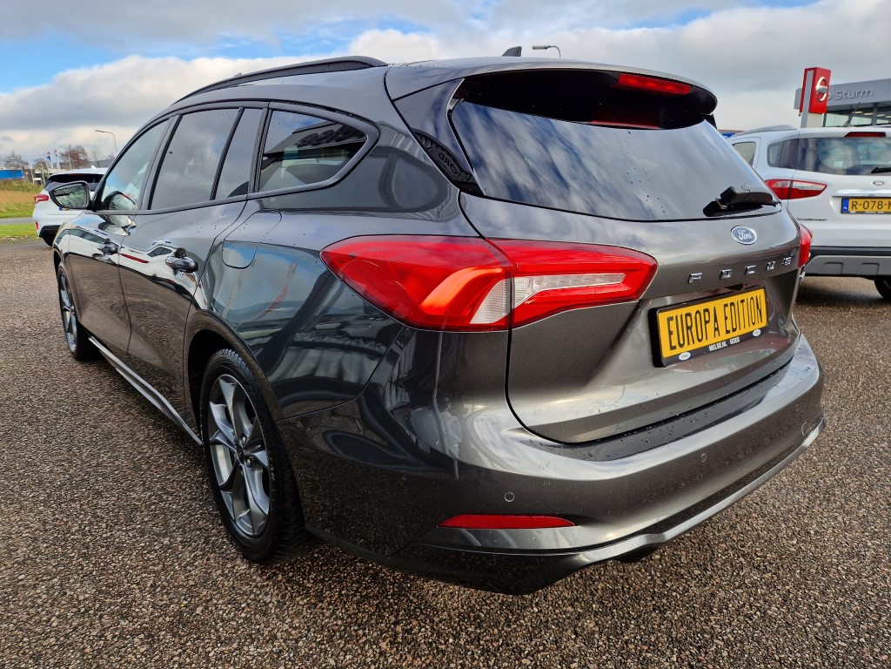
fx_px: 592
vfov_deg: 58.9
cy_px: 334
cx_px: 446
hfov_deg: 73.9
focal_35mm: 23
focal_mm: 5.4
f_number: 1.8
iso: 50
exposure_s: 1/328
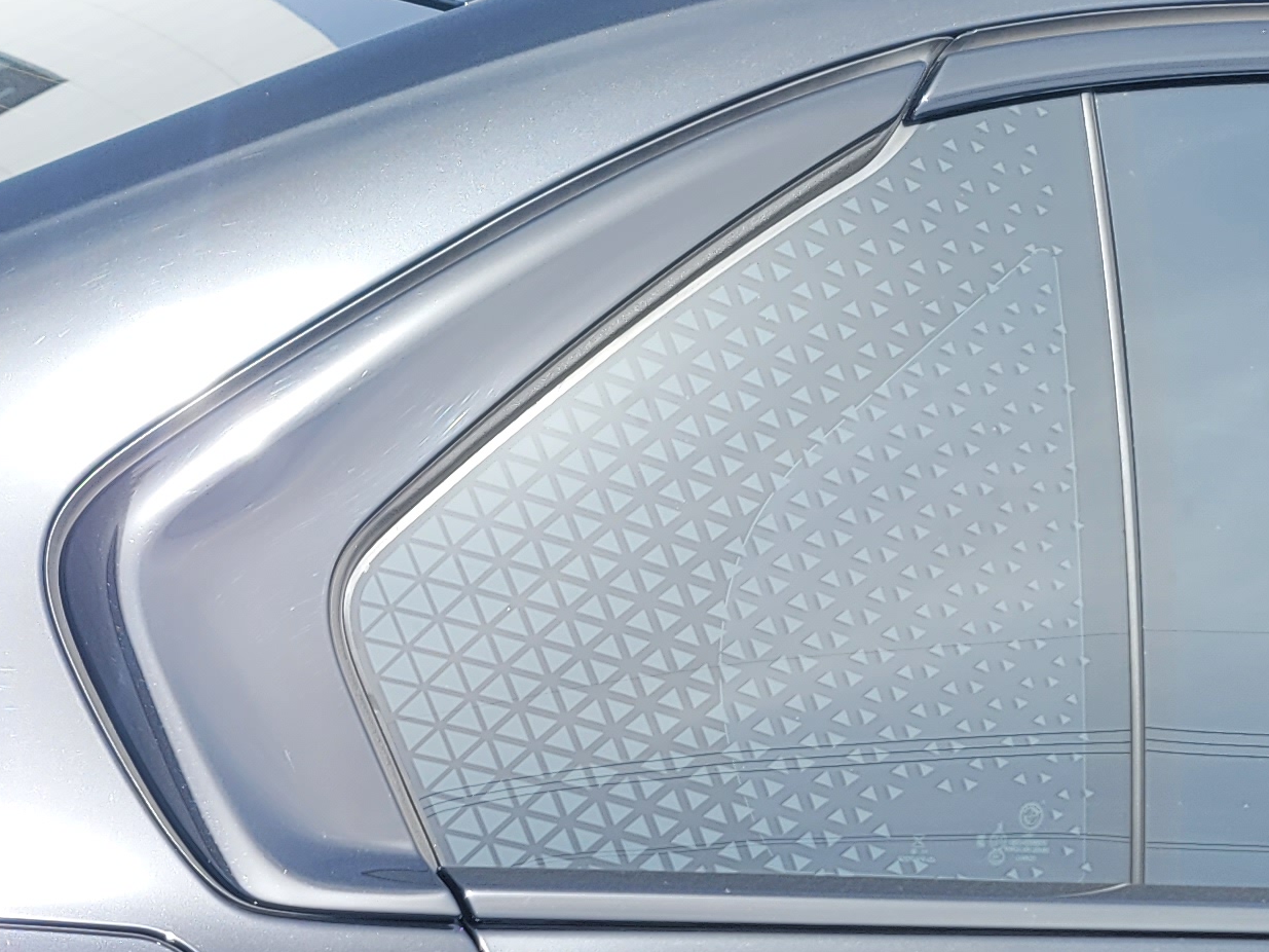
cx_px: -163
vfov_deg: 16.3
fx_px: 2969
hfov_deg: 22.6
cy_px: 1519
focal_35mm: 81
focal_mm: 7
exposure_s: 1/331
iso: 20
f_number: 1.8
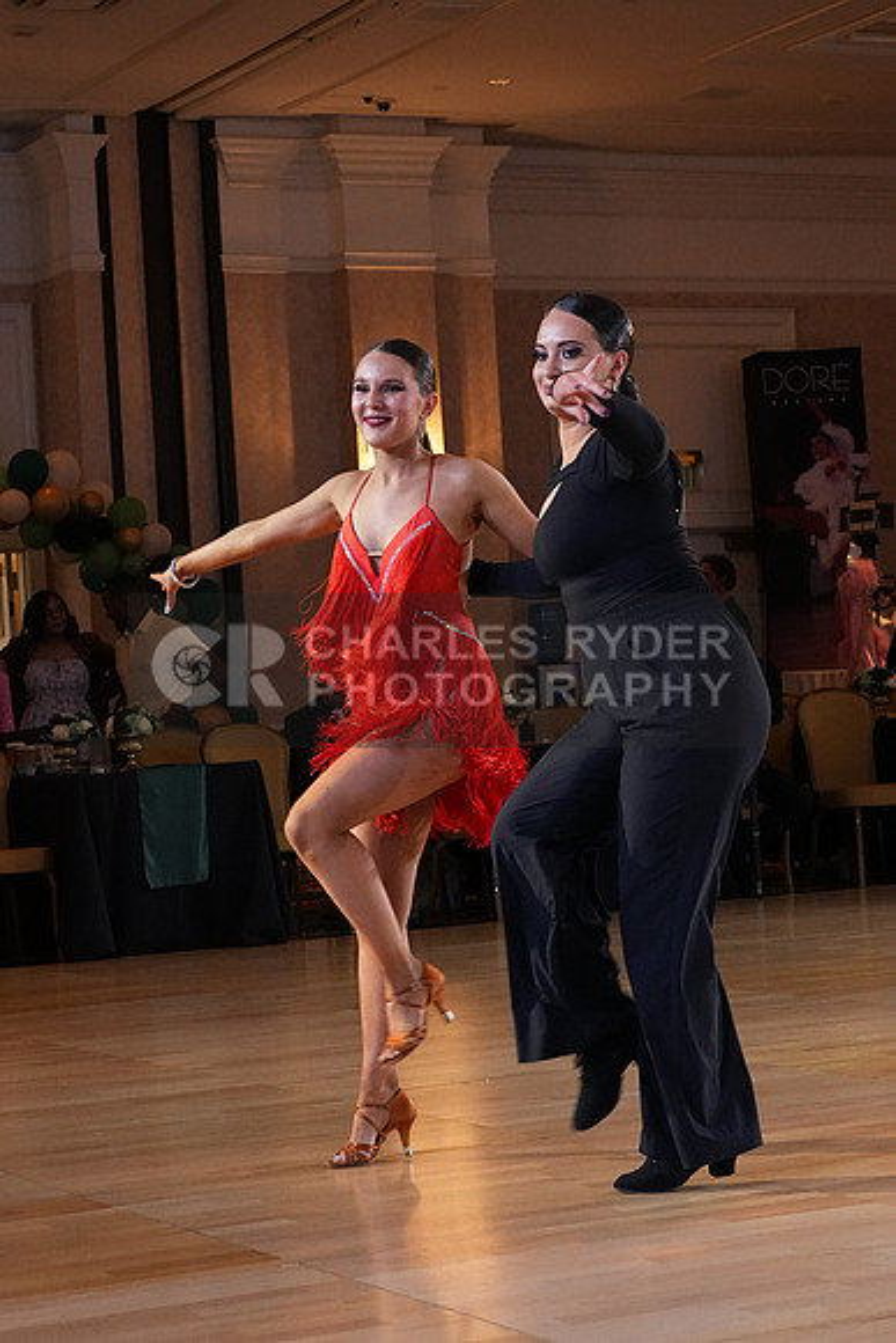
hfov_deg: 17.3
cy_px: 672
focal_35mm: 79
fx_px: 2947
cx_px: 448
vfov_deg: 25.7
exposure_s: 1/200
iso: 5000
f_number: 7.1
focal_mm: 53
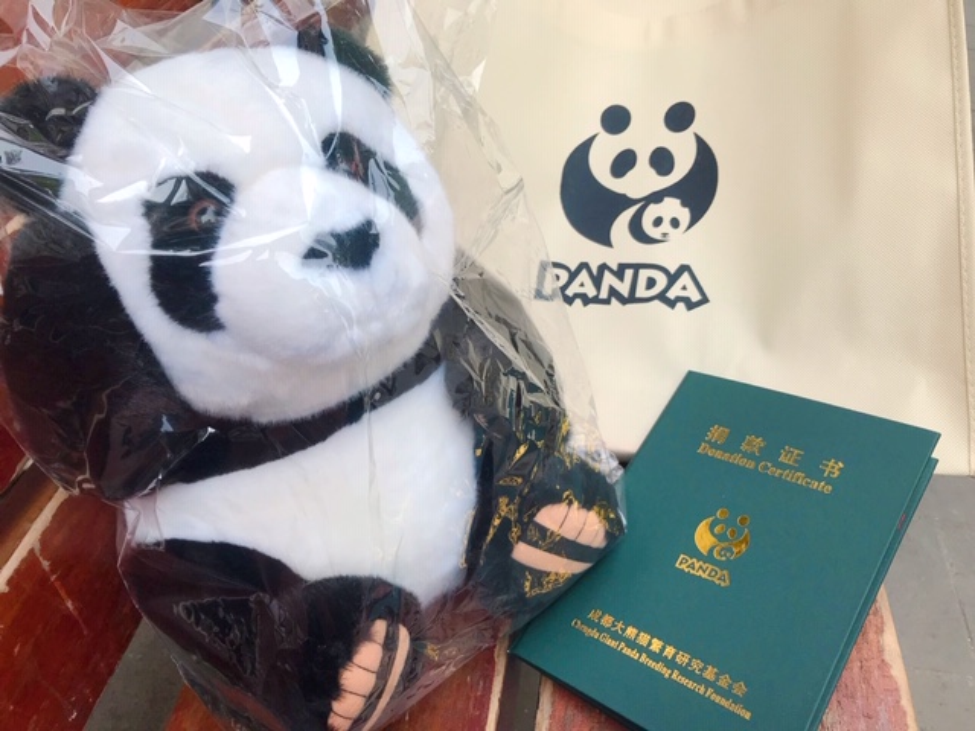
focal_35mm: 28
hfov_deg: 63.4
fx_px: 789
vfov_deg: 49.7
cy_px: 366
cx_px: 488
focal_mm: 3.99
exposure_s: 1/720
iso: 20
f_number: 1.8
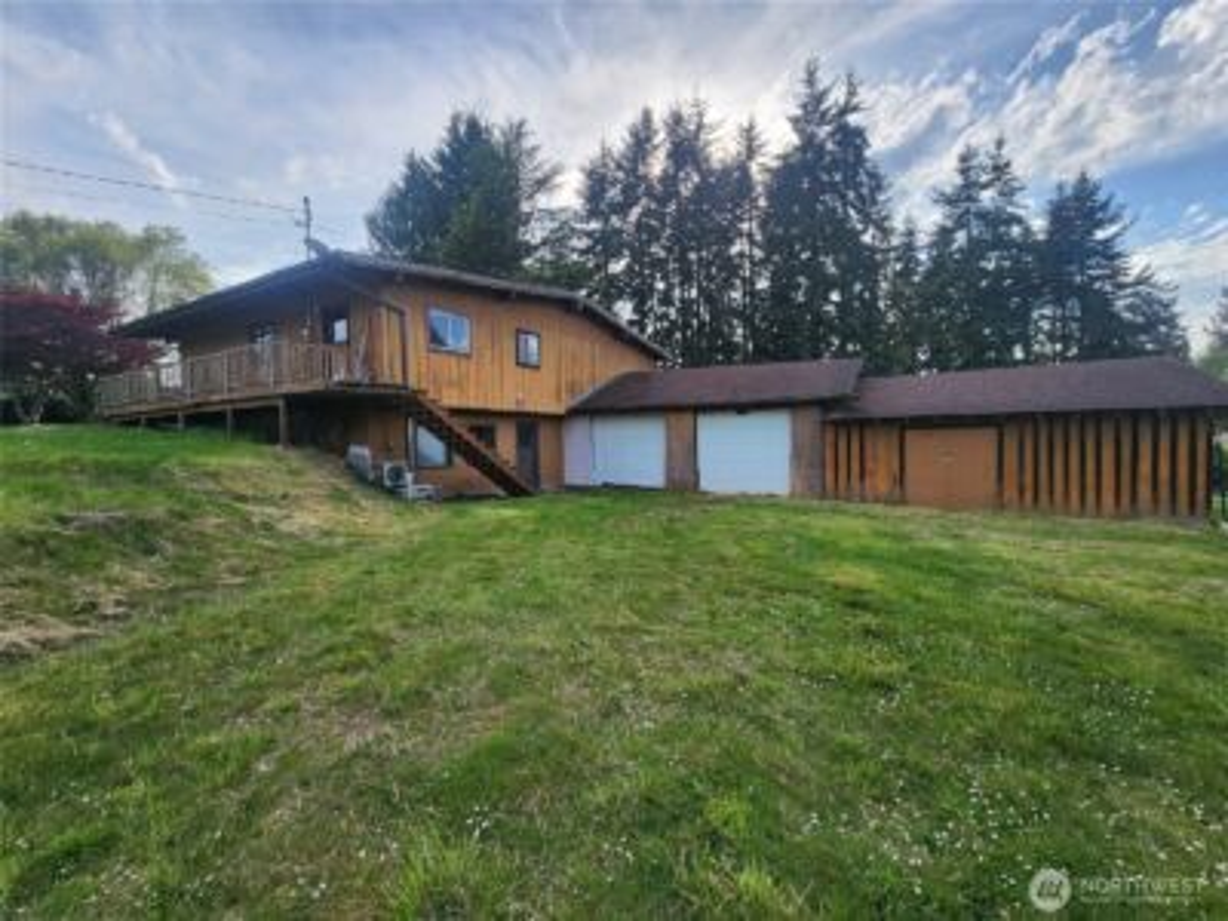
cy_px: 460
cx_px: 614
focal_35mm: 13
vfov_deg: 89.9
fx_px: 461
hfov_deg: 106.2
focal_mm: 2.2
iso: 50
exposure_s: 1/1245
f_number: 2.2
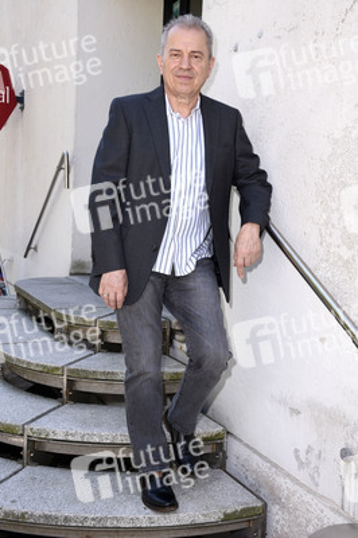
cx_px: 179
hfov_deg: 34.2
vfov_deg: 49.6
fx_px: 583
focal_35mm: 39
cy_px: 269
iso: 200
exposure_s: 1/160
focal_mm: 26
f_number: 6.3
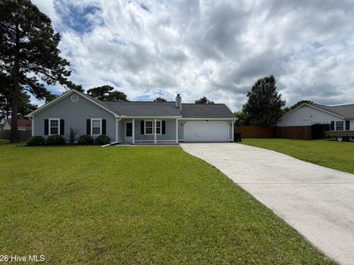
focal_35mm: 15
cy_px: 129
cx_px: 174
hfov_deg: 98.2
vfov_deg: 81.7
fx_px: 153
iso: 20
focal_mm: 2.22
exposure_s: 1/1848
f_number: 2.2
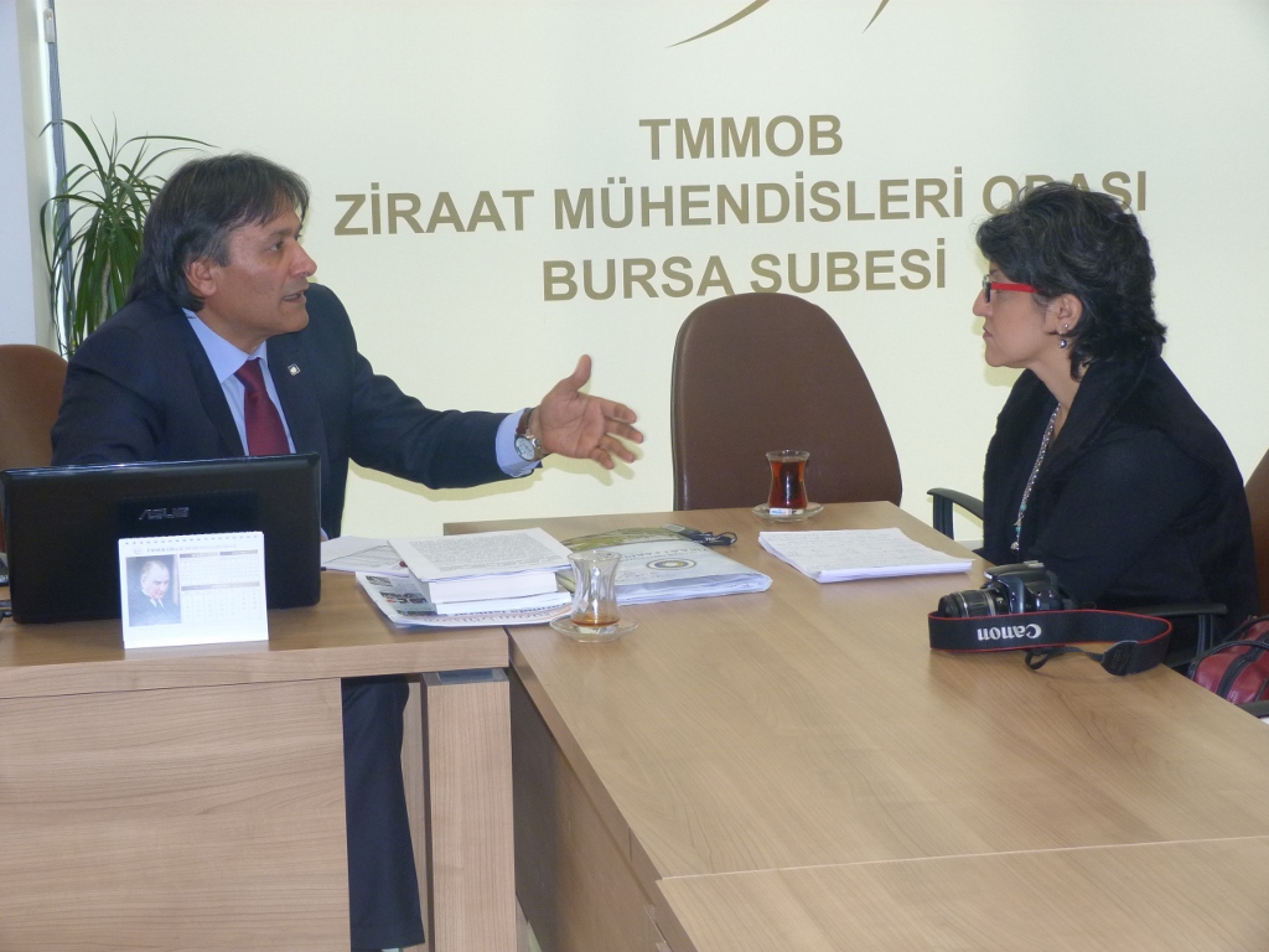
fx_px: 2529
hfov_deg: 28.2
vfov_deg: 21.3
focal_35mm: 69
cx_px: 634
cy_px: 476
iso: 160
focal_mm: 12.4
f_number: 3.3
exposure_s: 1/60
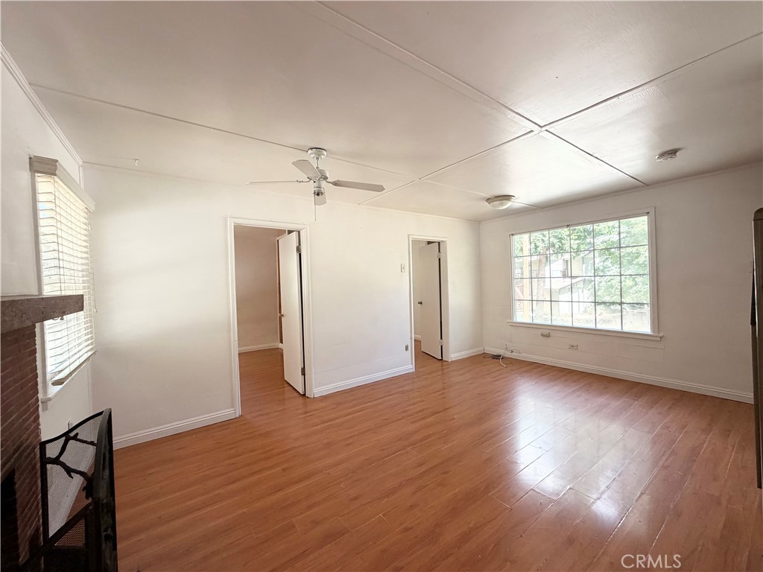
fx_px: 309
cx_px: 382
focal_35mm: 14
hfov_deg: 102.1
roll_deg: +2.2
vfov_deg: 85.7
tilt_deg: -1.8
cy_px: 286
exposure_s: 1/121
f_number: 2.2
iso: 160
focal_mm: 2.22
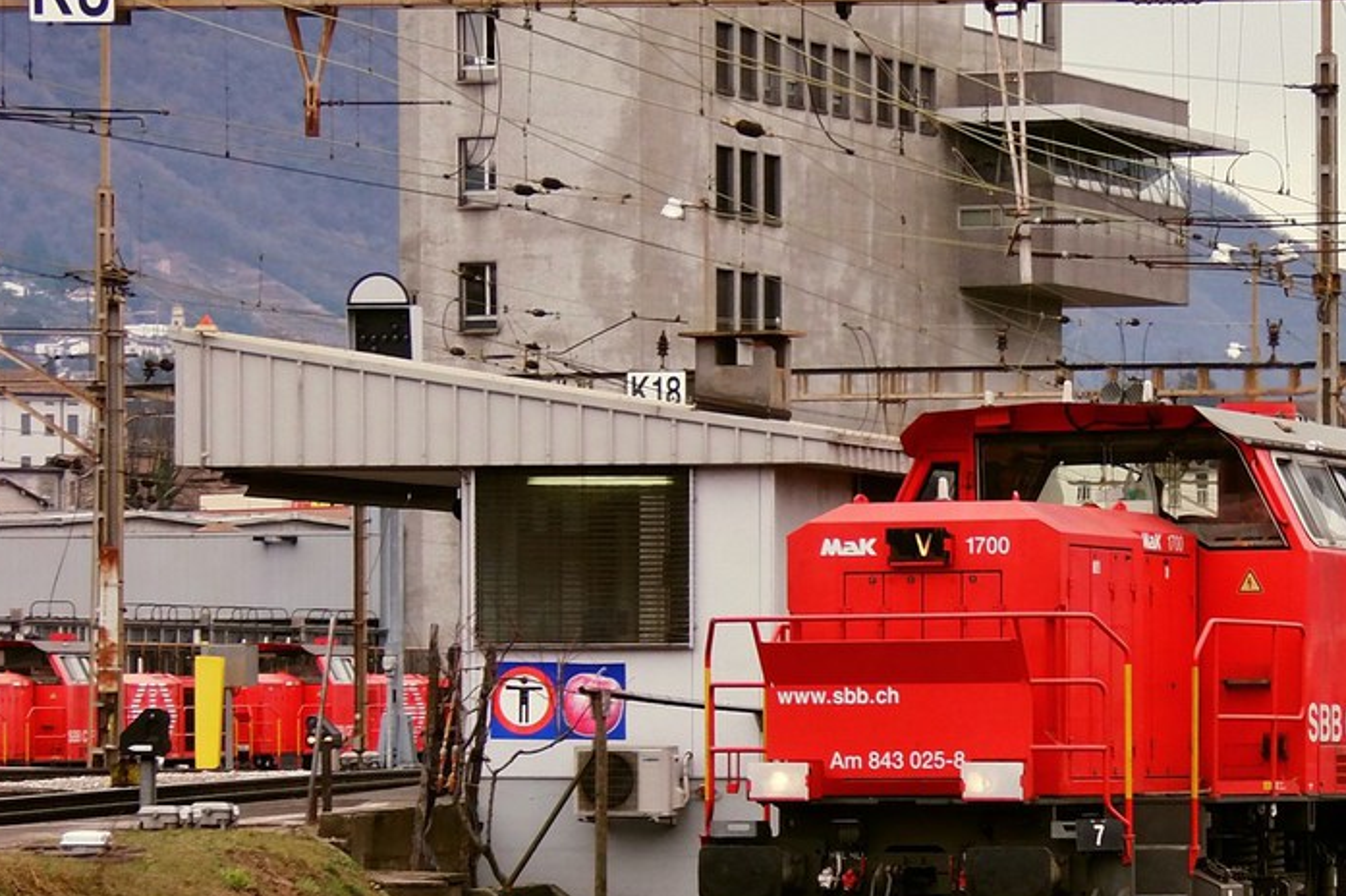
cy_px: 639
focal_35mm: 172
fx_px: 6428
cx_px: 962
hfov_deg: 11.9
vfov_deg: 8.0
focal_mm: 15.9
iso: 100
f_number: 4.4
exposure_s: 1/125
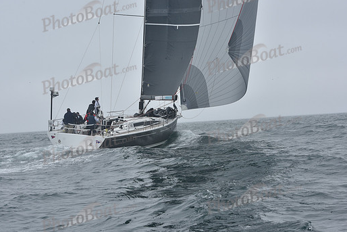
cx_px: 172
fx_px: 762
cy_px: 102
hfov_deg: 25.7
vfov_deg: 17.3
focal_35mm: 79
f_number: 10
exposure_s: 1/800
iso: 250
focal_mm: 70
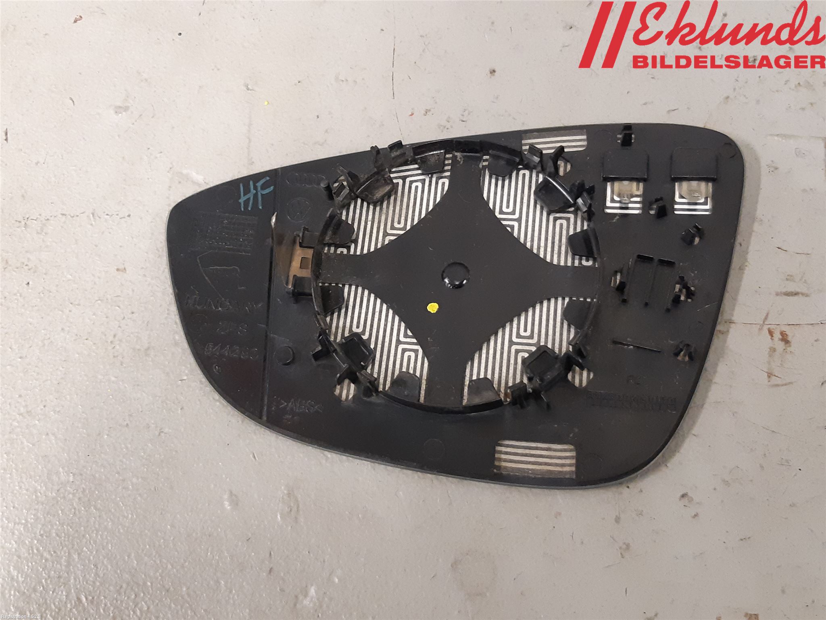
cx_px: 413
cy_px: 310
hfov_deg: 67.3
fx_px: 620
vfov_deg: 53.1
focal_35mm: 26
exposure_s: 1/50
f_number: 1.7
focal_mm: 3.93
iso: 320
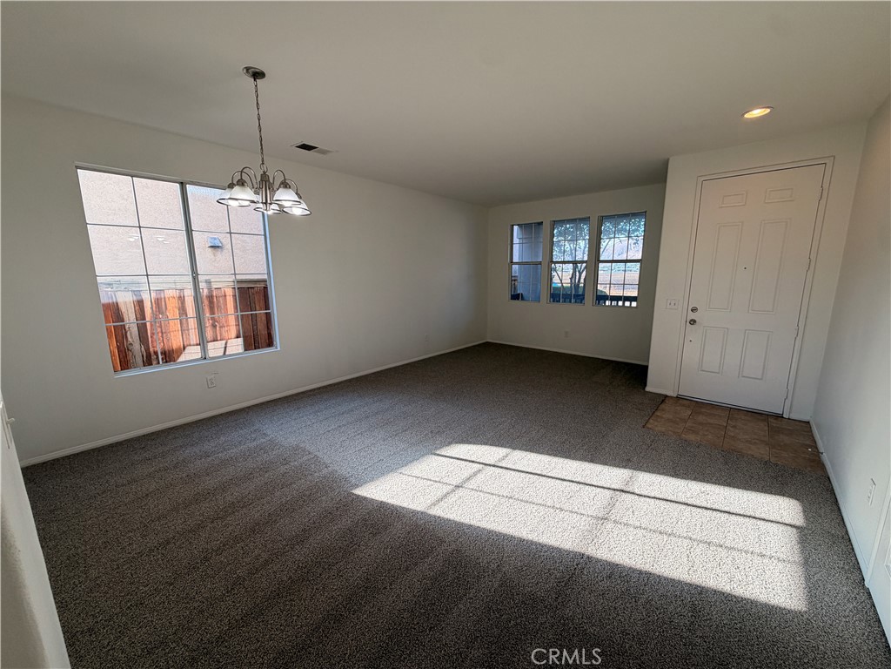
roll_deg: +0.4
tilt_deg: -10.1
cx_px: 446
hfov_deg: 102.1
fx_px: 360
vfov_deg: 85.7
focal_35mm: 14
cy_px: 334
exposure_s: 1/120
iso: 50
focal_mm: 2.22
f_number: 2.2
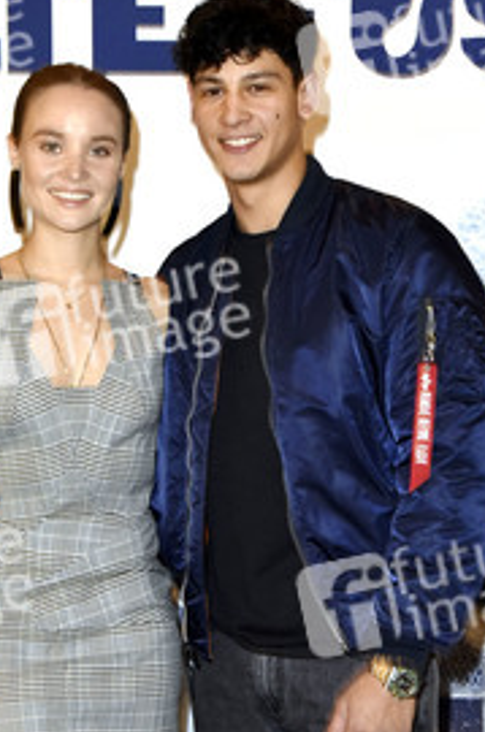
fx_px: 1866
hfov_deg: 14.8
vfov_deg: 22.1
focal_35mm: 92
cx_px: 190
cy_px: 458
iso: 5000
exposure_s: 1/80
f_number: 5.6
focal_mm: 62
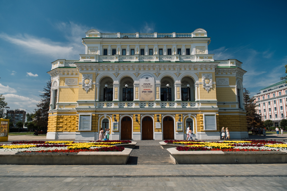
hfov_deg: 67.3
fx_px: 216
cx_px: 144
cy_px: 96
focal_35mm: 27
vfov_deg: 47.9
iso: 320
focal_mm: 18
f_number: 4.5
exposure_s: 1/1250
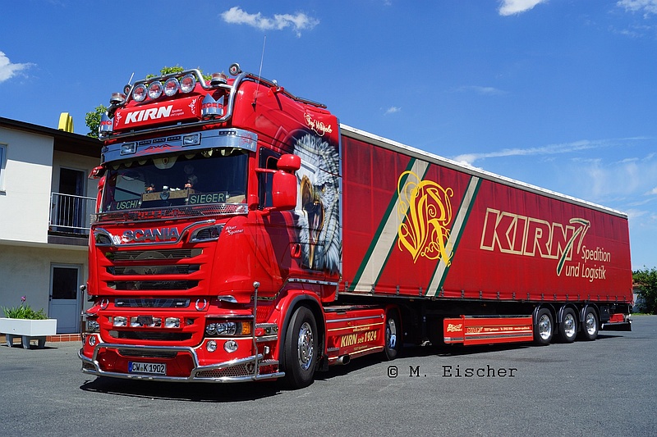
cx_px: 328
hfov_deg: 61.9
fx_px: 547
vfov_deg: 43.6
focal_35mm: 30
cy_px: 218
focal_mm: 20
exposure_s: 1/160
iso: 100
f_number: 13
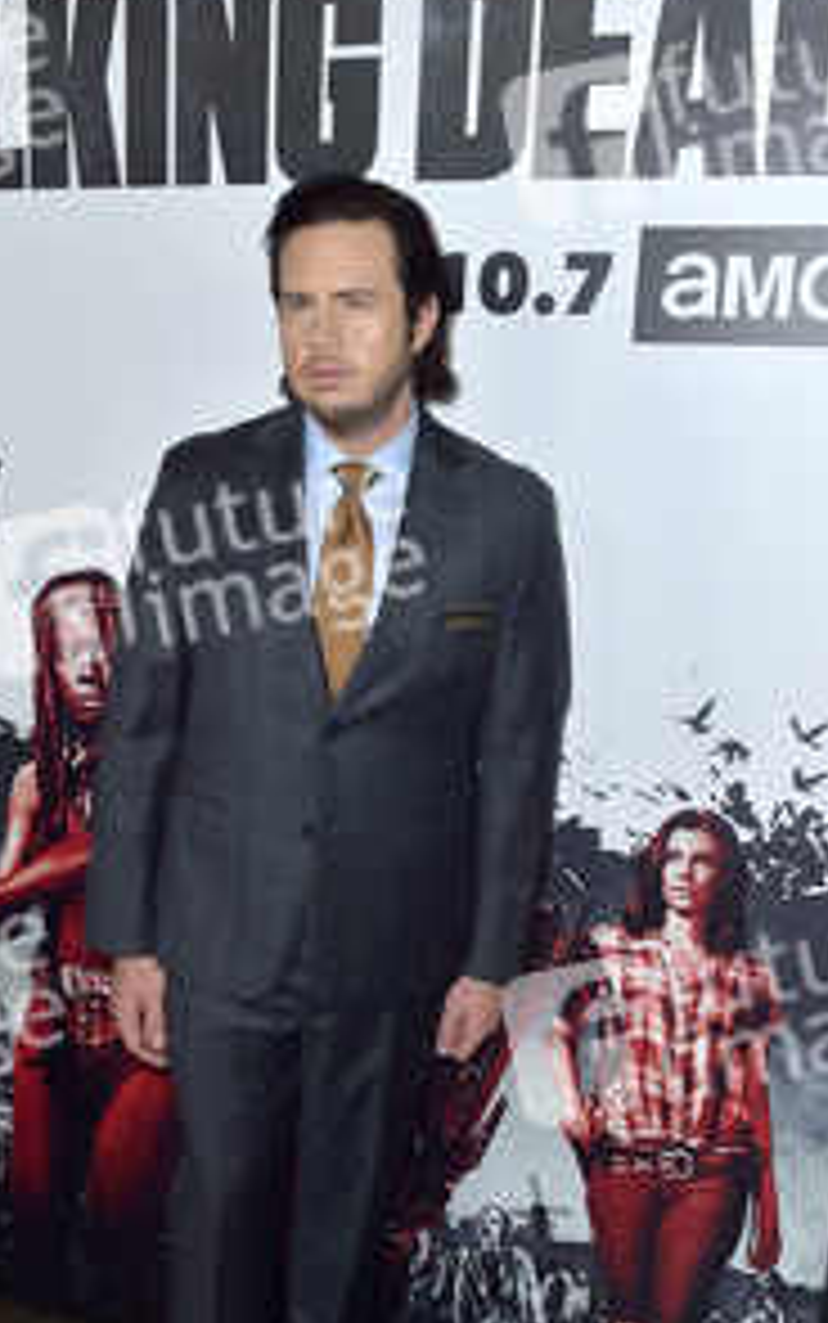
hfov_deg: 29.8
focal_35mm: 43
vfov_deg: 45.9
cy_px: 796
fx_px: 1551
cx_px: 326
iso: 400
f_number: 5.6
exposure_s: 1/200
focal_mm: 31
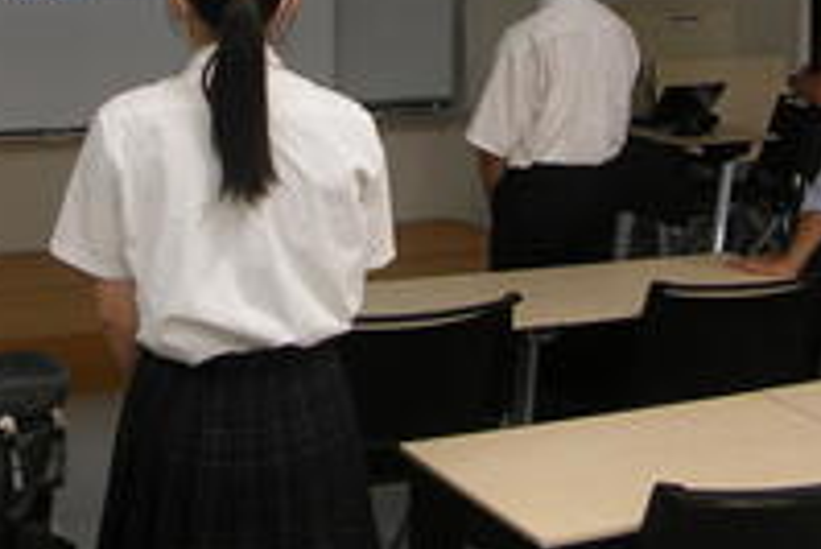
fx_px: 1666
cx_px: 268
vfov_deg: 18.2
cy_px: -4
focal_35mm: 73
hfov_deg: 27.5
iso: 50
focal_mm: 5.8
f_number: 2.8
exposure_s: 1/18.5
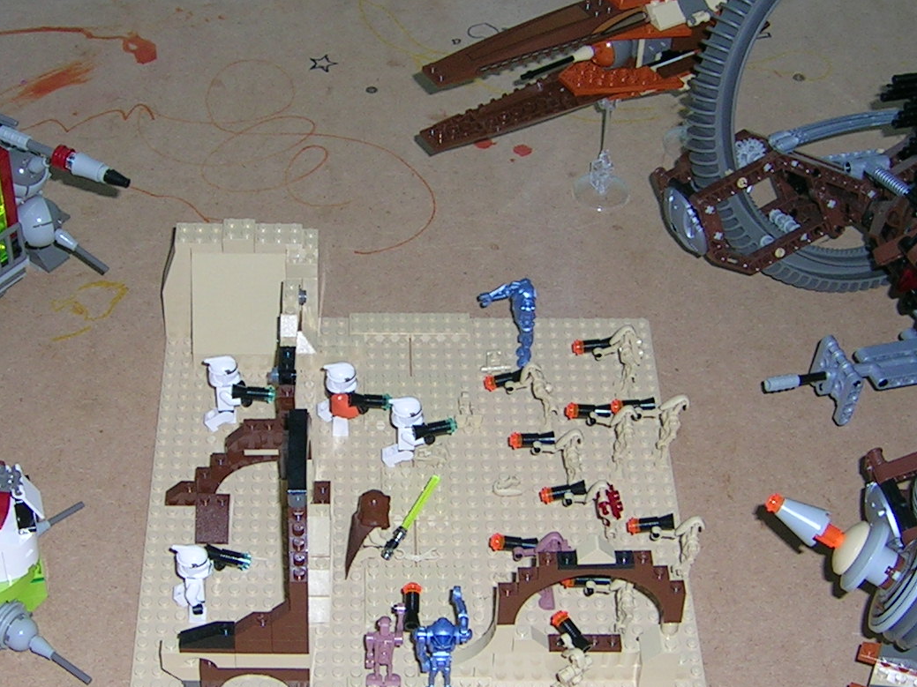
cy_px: 401
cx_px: 366
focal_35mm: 69
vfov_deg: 21.3
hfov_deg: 28.1
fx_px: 1828
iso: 50
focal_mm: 5.4
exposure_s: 1/60.1
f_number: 2.8
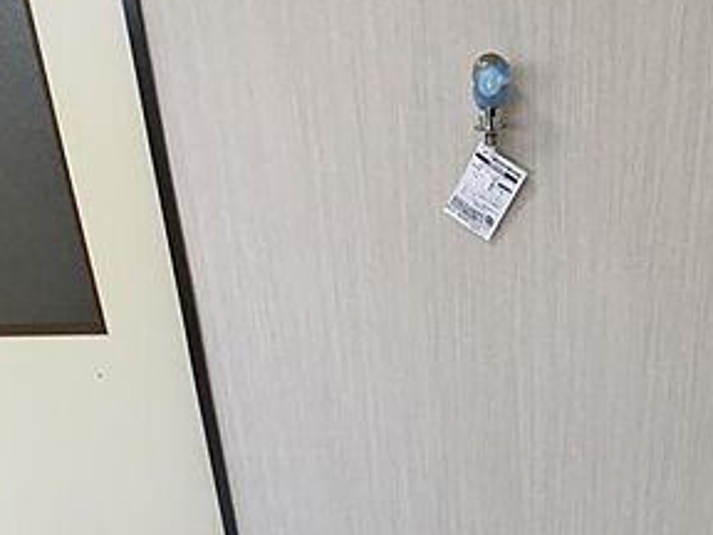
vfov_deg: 20.5
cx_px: 488
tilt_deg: -33.9
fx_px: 1421
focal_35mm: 69
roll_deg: +1.5
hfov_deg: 27.9
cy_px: 560
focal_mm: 3.3
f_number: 2.4
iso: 25
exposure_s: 1/30
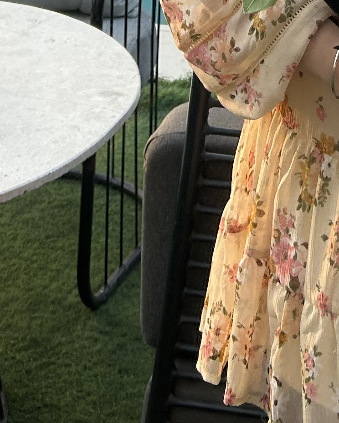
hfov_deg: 13.8
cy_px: -422
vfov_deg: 14.5
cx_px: 327
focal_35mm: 110
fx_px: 1380
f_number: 1.5
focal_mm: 5.7
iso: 50
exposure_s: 1/414
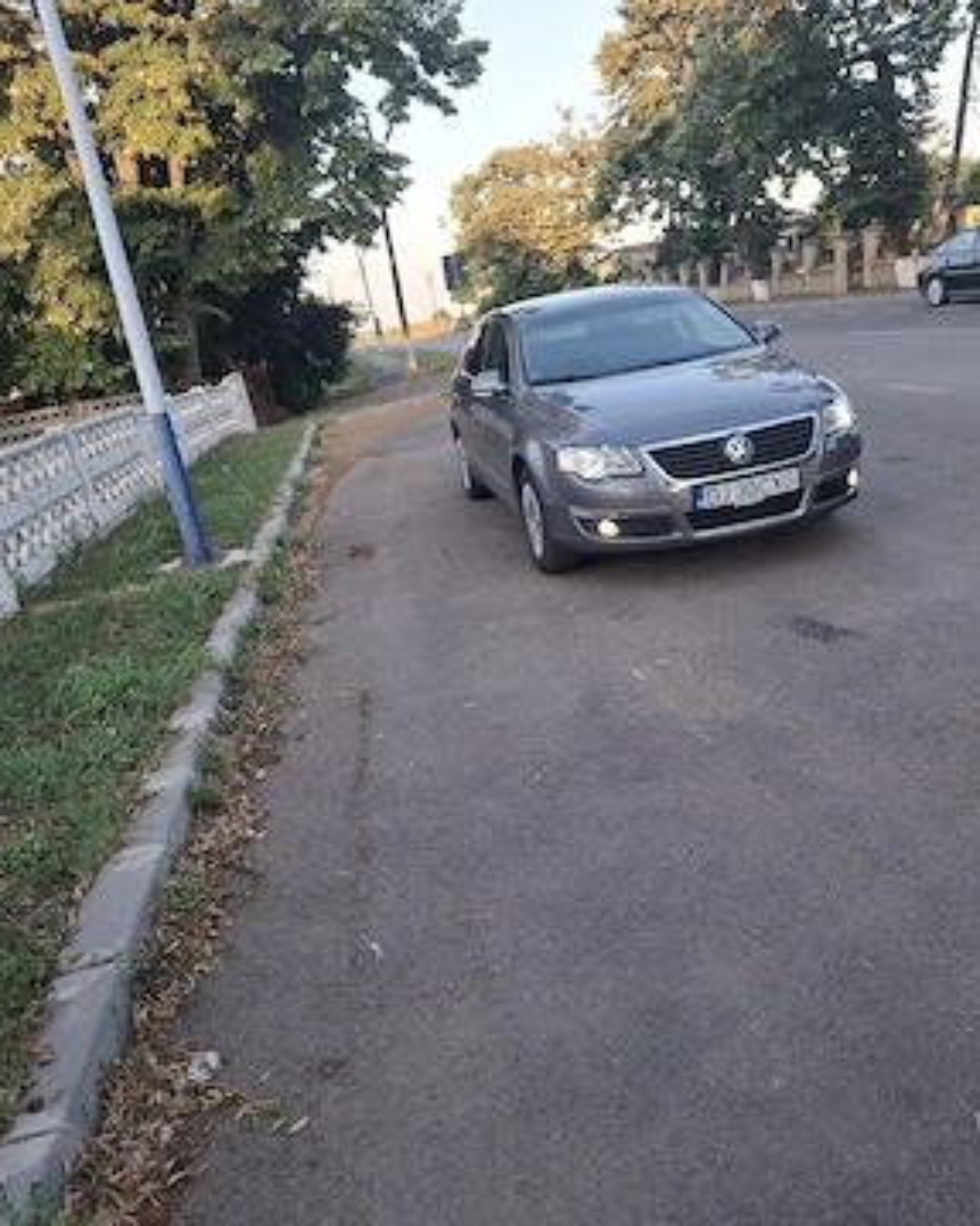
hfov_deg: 56.8
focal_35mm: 25
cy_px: 652
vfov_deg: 68.0
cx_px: 485
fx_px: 907
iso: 50
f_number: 1.8
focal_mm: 5.54
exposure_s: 1/192
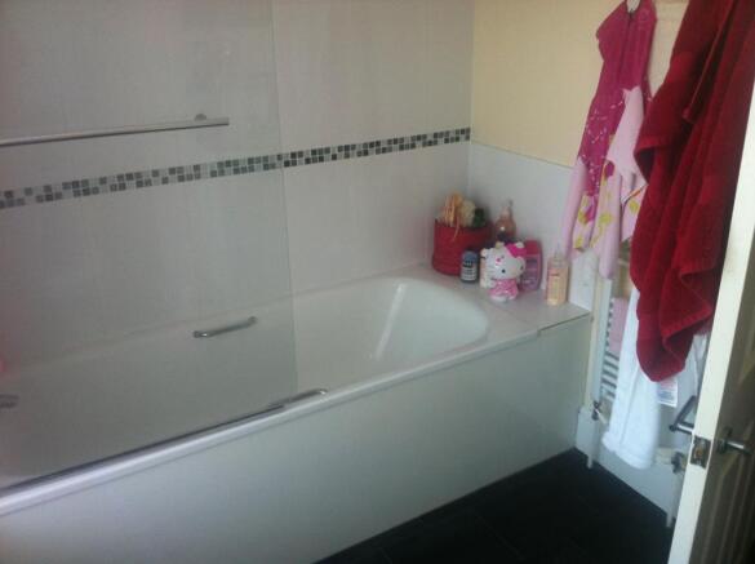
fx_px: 762
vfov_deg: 40.6
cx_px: 378
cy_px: 282
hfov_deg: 52.7
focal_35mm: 35
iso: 80
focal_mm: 3.85
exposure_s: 1/25
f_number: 2.8
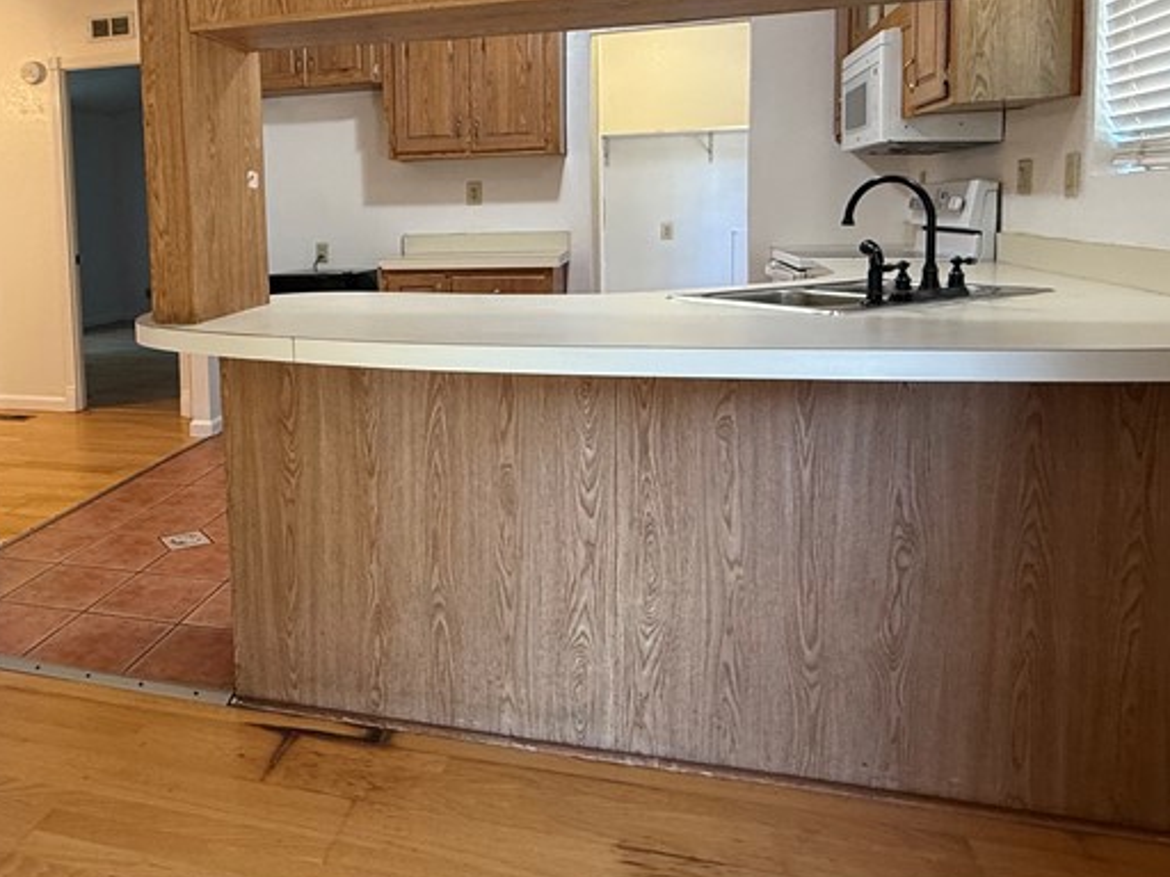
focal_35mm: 28
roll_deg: +1.9
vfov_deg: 48.8
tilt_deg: -4.4
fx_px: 946
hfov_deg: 61.3
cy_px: 288
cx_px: 354
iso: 200
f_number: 2.2
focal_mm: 2.22
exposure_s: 1/60
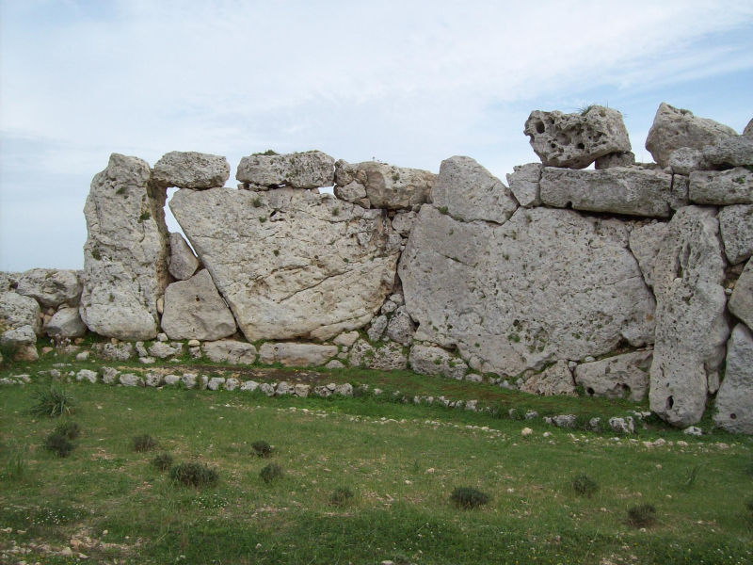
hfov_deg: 51.4
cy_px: 282
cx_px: 376
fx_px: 783
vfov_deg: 39.7
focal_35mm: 36
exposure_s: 1/358
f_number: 4.8
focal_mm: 6
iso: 80
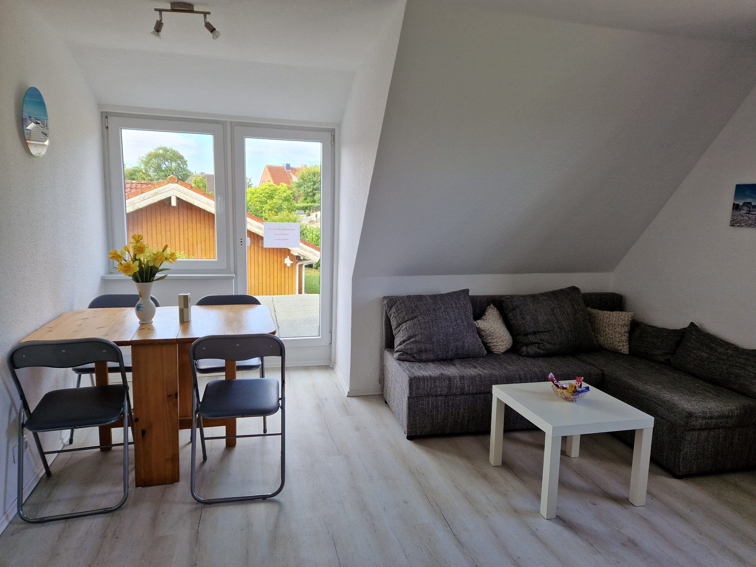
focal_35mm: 23
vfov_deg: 58.9
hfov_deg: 73.9
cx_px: 378
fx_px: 502
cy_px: 284
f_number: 1.8
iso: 50
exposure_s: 1/180
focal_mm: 5.4
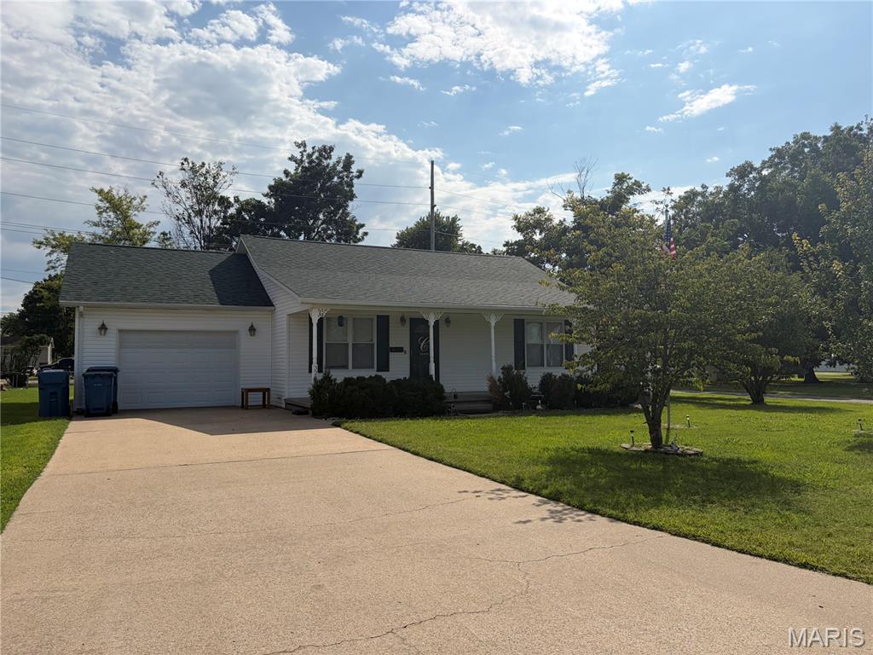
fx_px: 656
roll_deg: +0.2
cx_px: 436
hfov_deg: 67.3
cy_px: 328
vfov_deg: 53.1
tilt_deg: +3.6
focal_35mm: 26
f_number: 1.6
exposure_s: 1/8850
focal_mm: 5.96
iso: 50
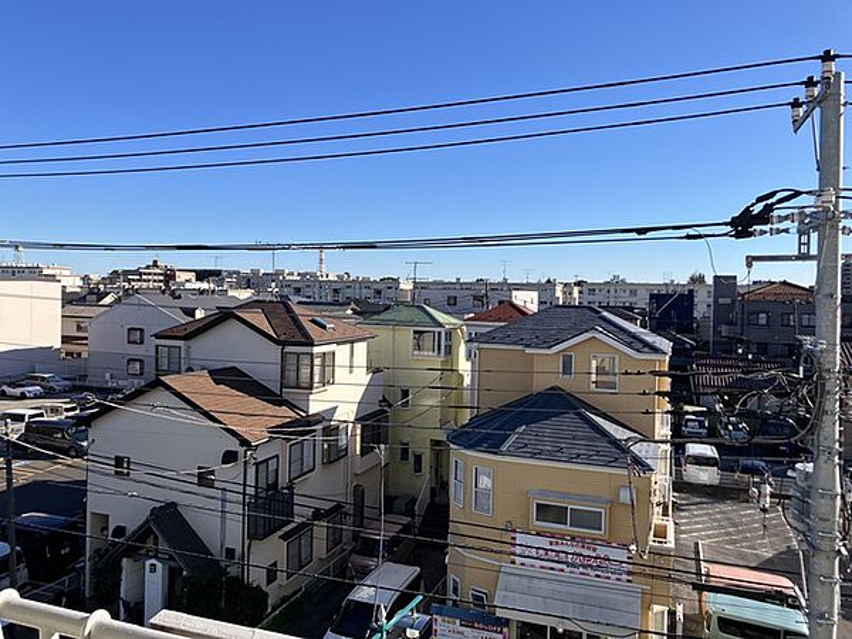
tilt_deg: -0.9
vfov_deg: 49.7
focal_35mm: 28
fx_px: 689
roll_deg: -1.2
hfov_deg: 63.4
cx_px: 426
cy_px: 320
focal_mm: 3.99
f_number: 1.8
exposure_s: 1/1799
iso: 32
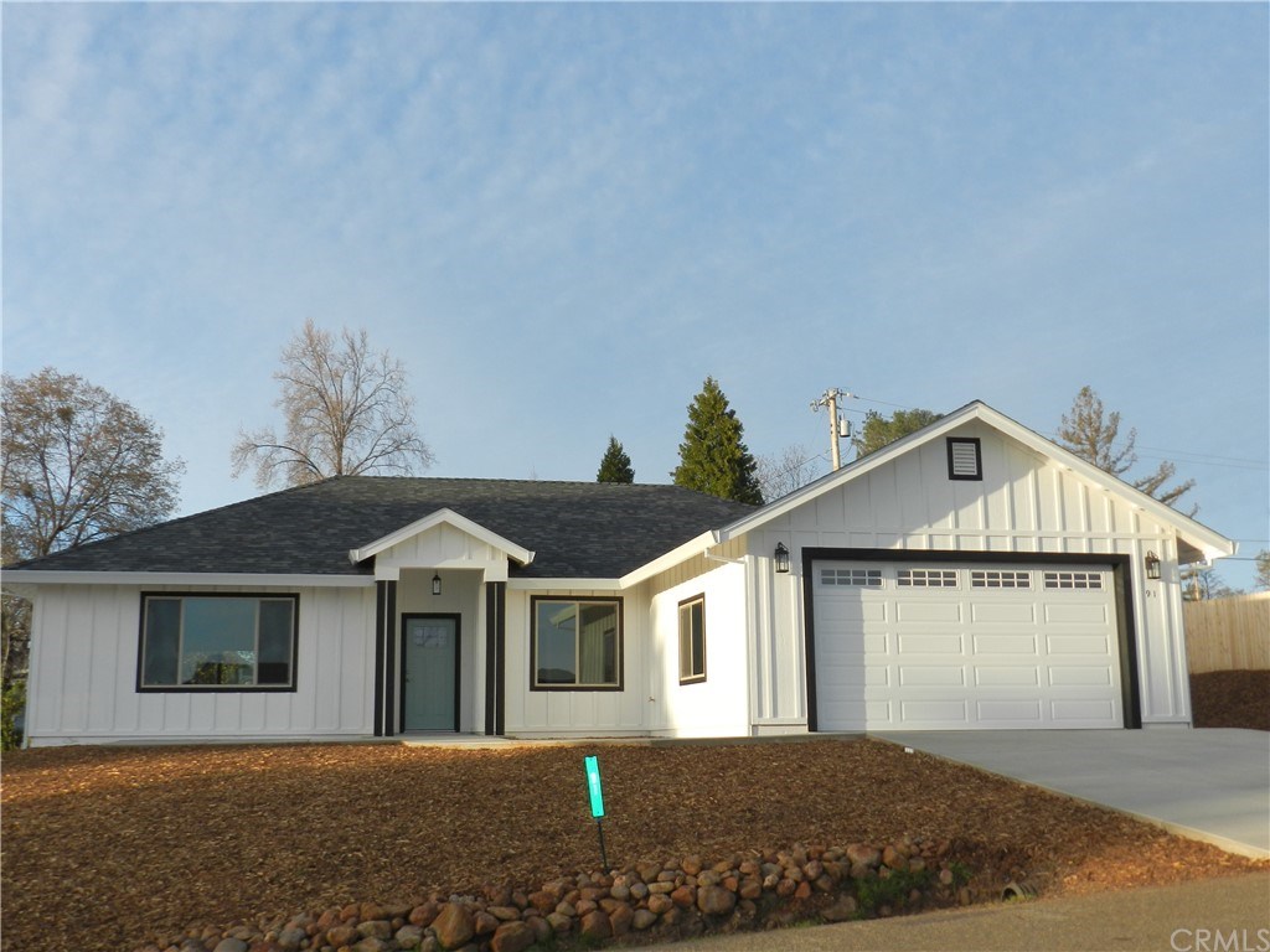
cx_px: 635
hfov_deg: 49.0
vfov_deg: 37.7
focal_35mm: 38
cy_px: 476
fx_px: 1394
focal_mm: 6.7
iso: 160
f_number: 4
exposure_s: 1/640
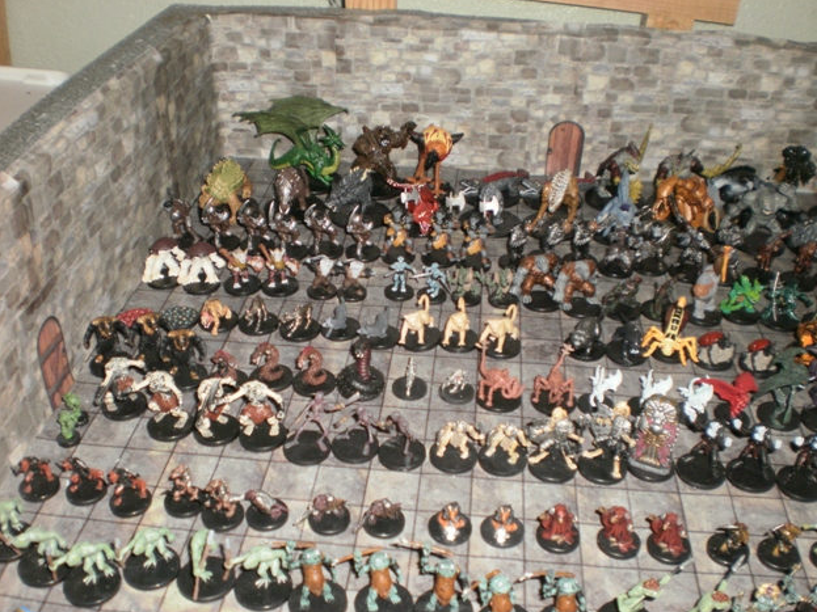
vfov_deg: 38.7
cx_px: 418
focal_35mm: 37
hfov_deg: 50.1
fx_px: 873
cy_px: 311
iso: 125
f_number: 3.1
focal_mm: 6.3
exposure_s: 1/30
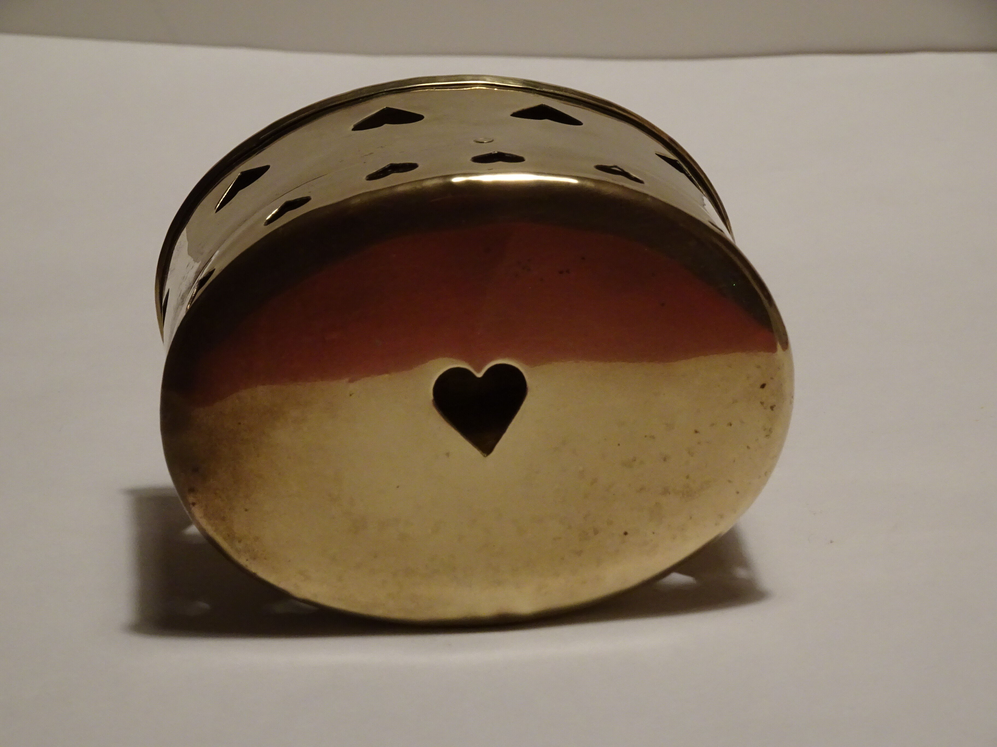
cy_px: 374
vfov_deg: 10.2
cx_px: 498
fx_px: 4205
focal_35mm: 146
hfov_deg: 13.5
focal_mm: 24.99
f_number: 7.1
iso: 400
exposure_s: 1/10
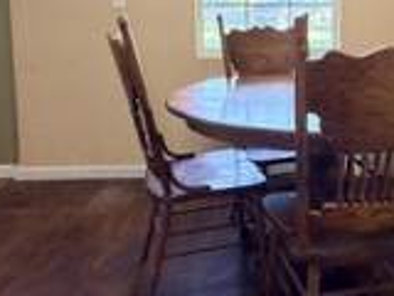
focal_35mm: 42
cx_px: 286
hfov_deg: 43.6
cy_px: 69
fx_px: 478
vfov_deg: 33.6
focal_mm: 2.22
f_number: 2.2
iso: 500
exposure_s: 1/60
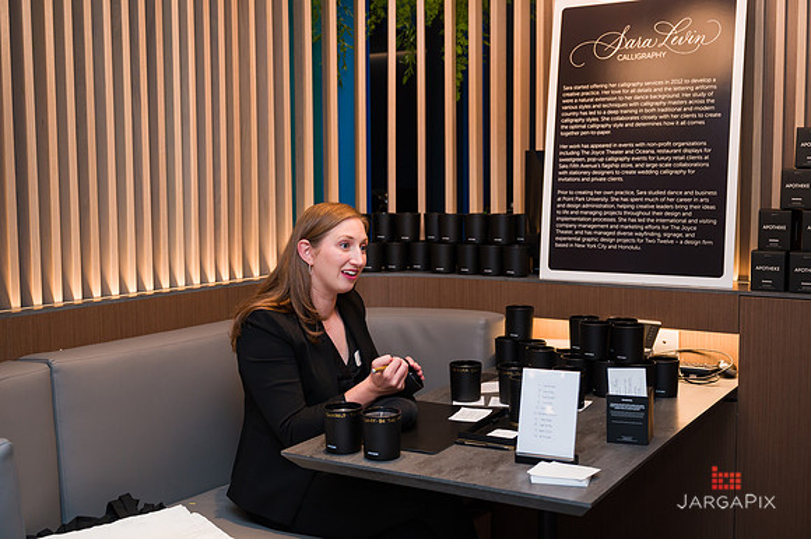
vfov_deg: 32.3
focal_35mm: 41
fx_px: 933
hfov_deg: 47.0
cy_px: 262
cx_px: 406
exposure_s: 1/160
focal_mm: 40
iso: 800
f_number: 3.2
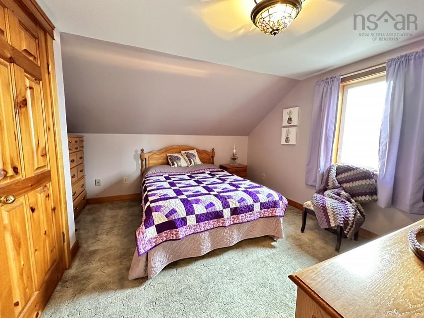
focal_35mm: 14
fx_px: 172
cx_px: 212
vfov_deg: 85.7
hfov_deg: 102.0
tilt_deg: -6.6
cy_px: 159
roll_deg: -0.6
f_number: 2.2
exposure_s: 1/40
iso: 1250
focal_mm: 2.22
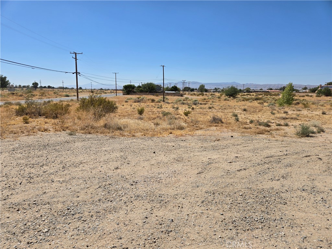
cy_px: 124
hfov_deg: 73.9
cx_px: 166
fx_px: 221
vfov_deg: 58.9
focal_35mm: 23
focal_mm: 5.4
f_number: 1.8
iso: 25
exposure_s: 1/3372
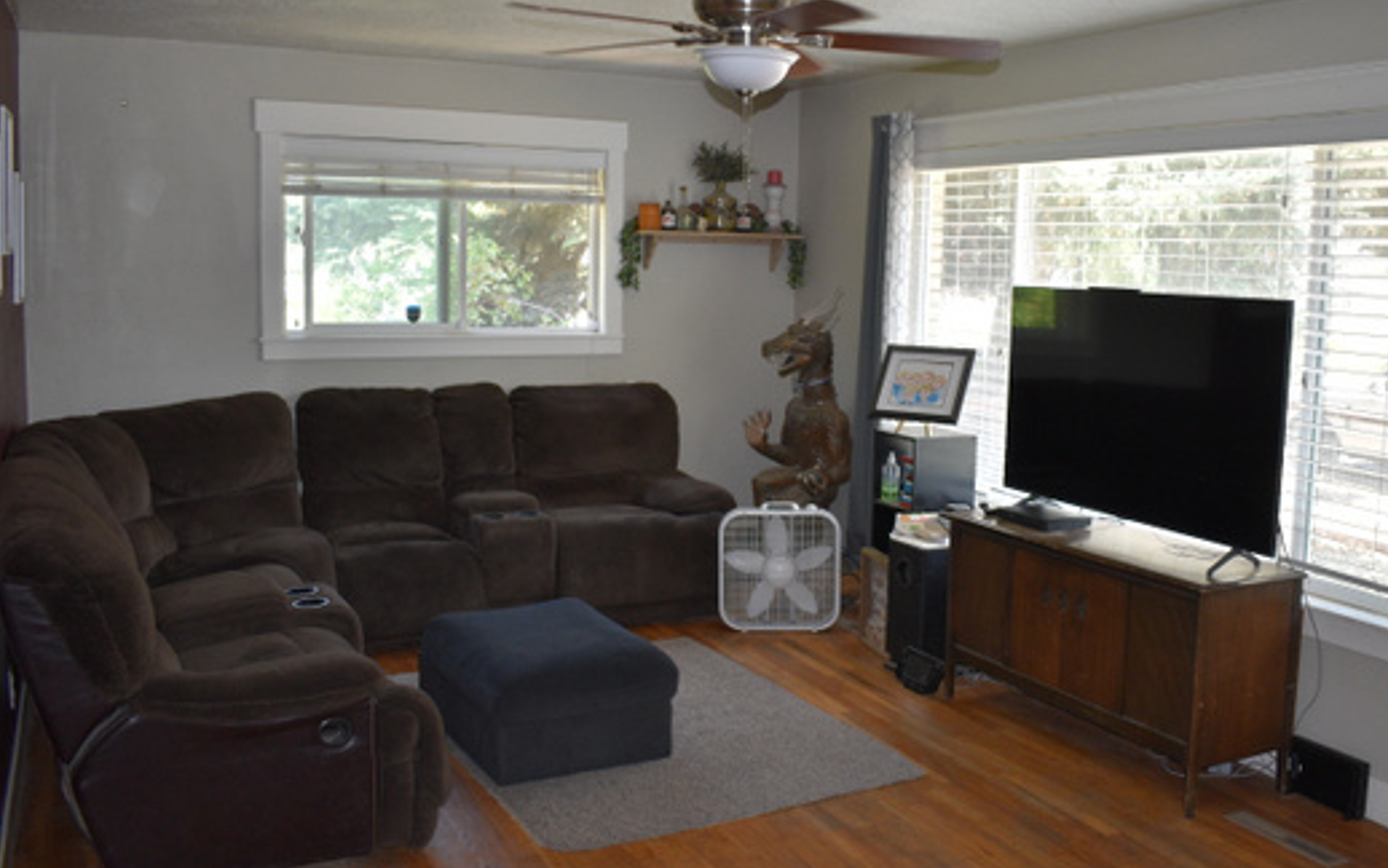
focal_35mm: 34
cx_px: 790
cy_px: 411
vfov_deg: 37.3
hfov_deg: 56.5
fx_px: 1286
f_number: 3.5
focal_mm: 18
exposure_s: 1/160
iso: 800
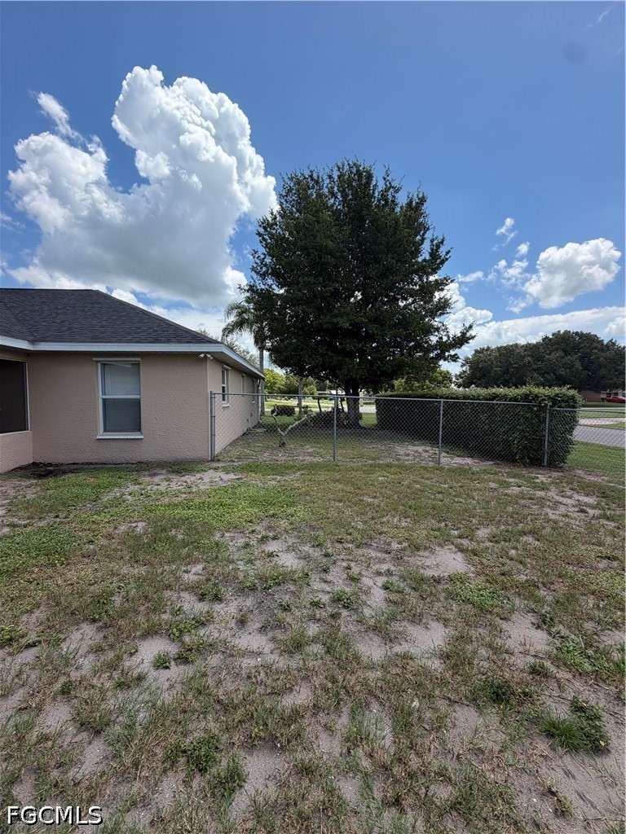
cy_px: 417
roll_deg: +0.5
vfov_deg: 102.1
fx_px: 338
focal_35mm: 14
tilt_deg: -3.3
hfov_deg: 85.7
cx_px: 313
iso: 25
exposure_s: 1/770
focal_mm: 2.22
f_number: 2.2
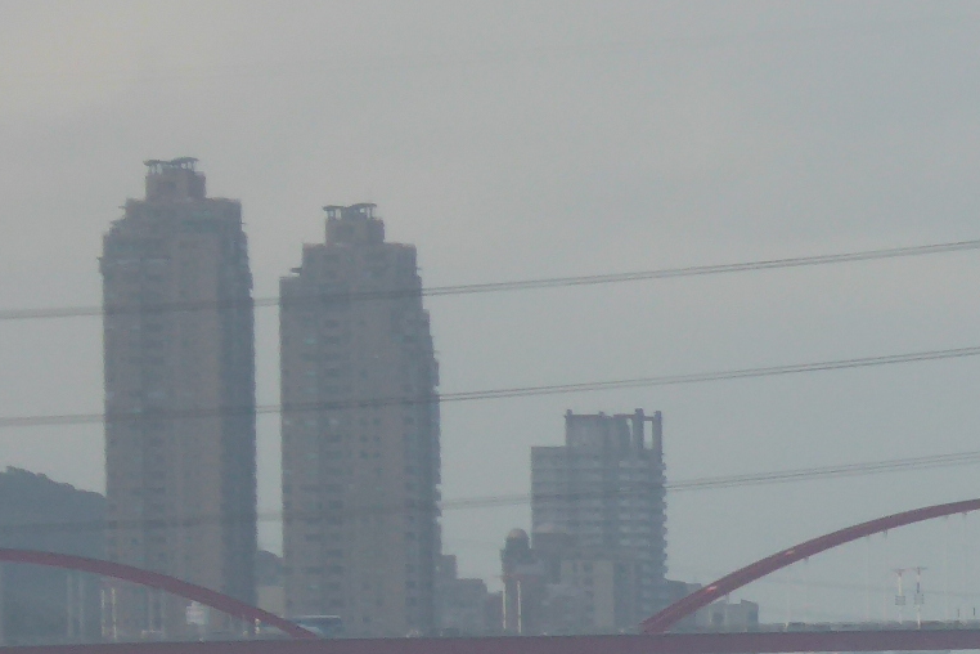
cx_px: 1622
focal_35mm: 720
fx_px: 19598
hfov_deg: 2.9
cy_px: 709
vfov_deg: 1.9
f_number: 5.6
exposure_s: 1/320
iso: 100
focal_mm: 33.2
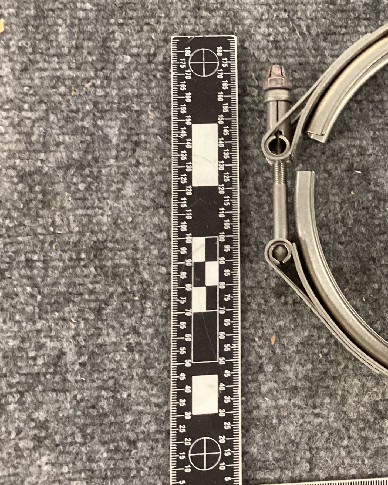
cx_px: 423
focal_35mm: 55
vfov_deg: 33.8
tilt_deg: -77.9
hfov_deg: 25.6
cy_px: 159
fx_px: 789
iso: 400
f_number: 2.4
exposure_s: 1/60
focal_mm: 3.3
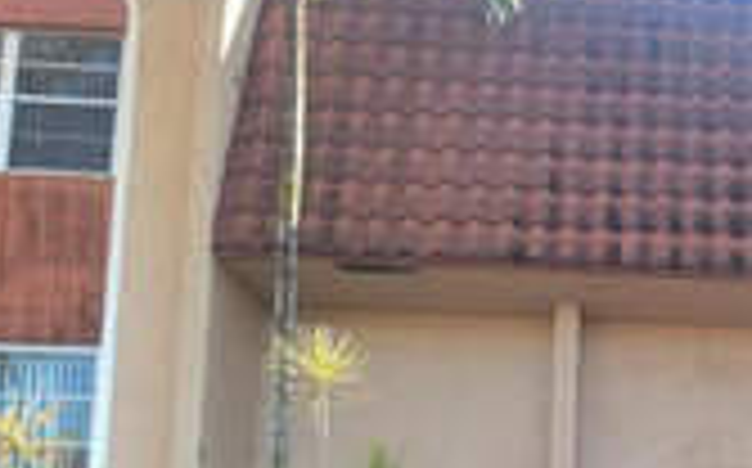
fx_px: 1331
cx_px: 826
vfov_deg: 18.7
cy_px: 580
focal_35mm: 65
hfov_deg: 28.6
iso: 20
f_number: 1.8
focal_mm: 6.7
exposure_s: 1/120
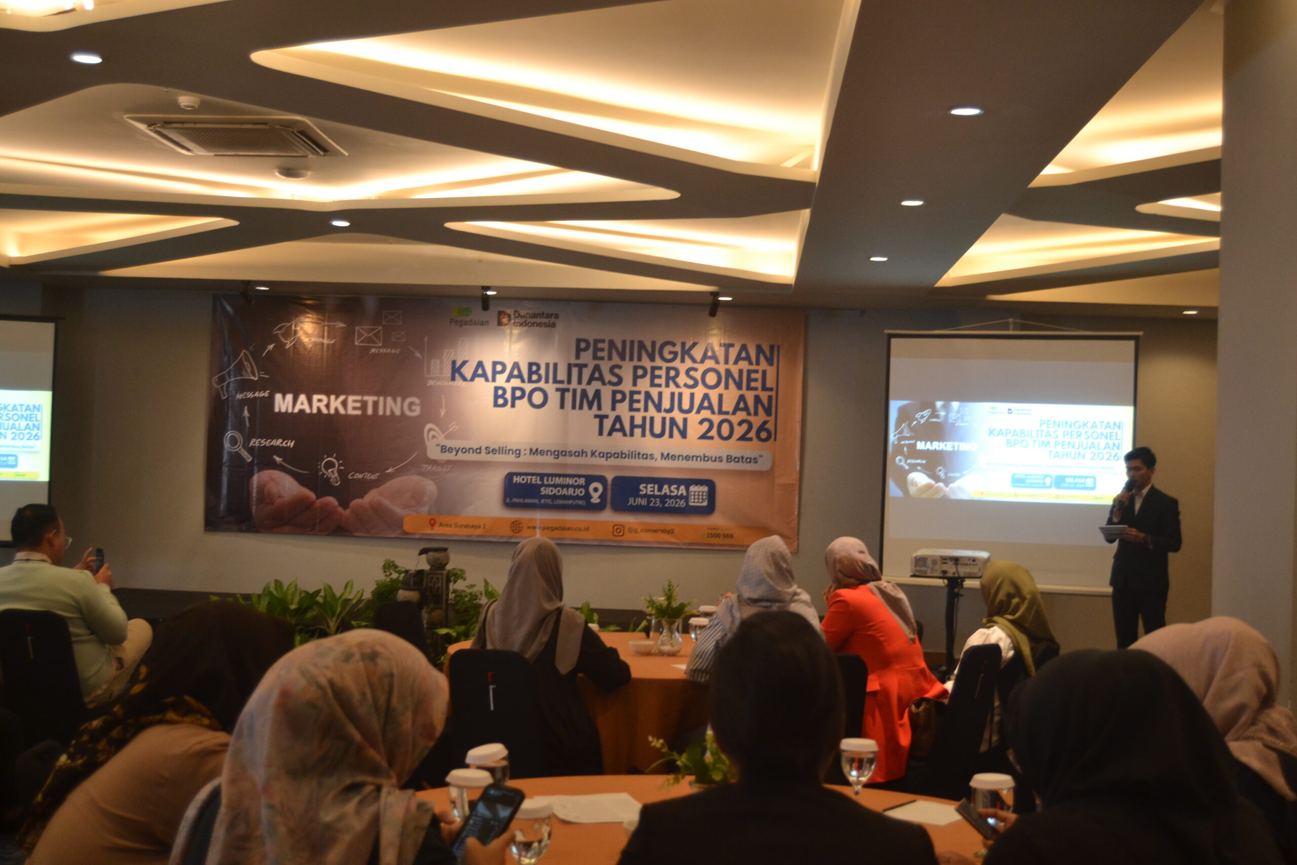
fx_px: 1621
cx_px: 648
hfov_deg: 43.6
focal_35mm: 45
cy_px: 432
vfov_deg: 29.9
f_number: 4.2
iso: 800
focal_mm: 30
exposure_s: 1/60
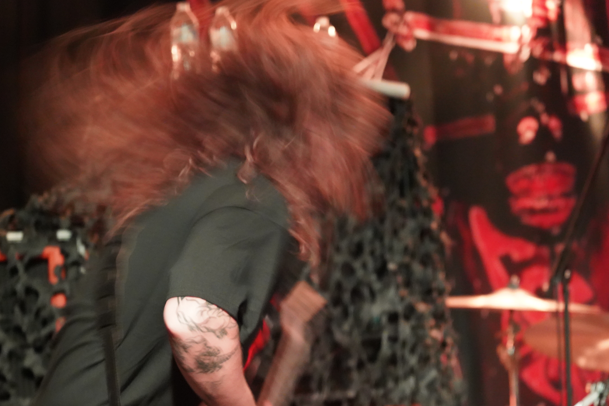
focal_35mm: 109
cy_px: 226
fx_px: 1844
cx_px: 266
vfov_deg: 12.6
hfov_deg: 18.7
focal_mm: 96
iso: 12800
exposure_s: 1/20
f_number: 4
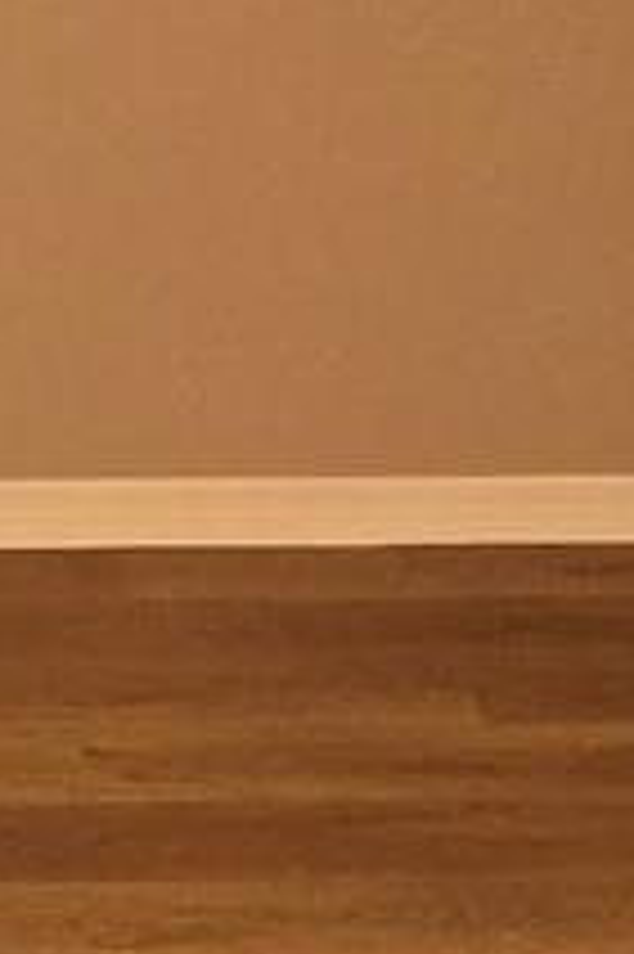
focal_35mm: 102
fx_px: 2699
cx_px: -261
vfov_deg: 20.0
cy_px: 594
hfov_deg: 12.8
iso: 640
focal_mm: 2.2
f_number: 2.2
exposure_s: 1/60
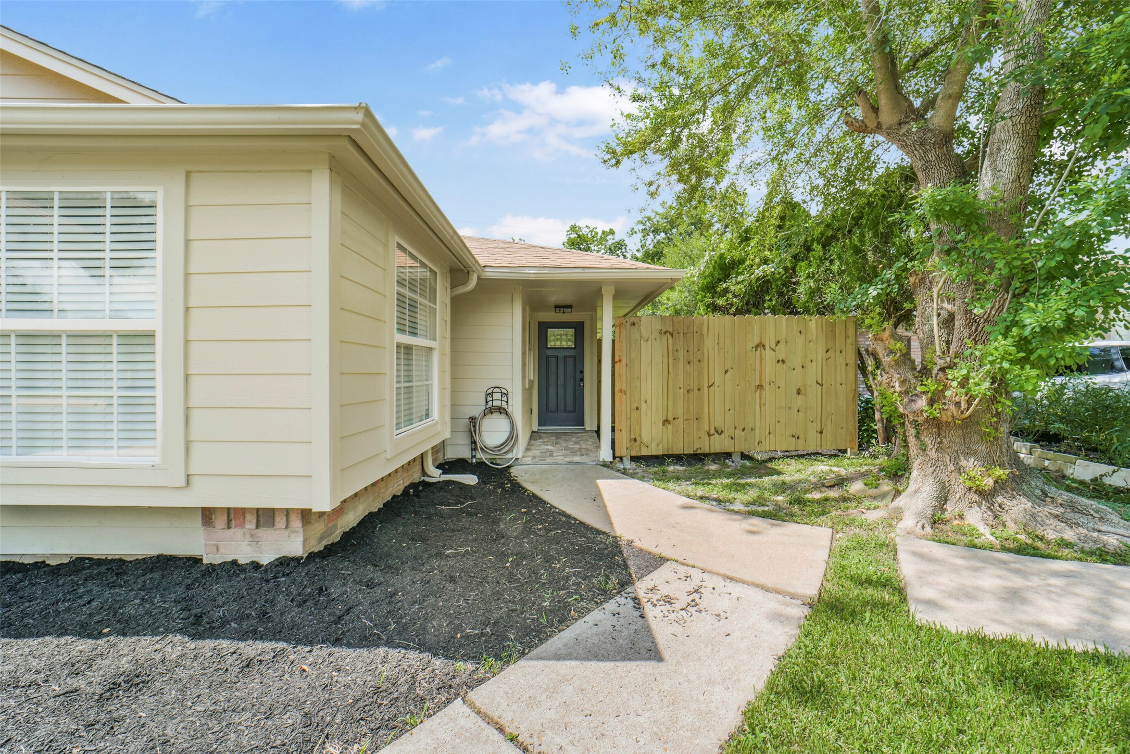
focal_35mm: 14
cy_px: 377
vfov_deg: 81.2
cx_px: 565
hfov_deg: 104.2
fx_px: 440
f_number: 11
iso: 500
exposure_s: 1/320
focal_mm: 14
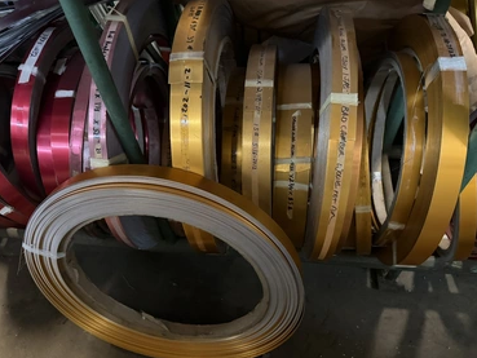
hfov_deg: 67.2
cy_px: 182
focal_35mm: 26
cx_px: 252
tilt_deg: -53.4
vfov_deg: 53.1
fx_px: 358
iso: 1250
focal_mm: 6.76
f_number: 1.78
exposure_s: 1/30
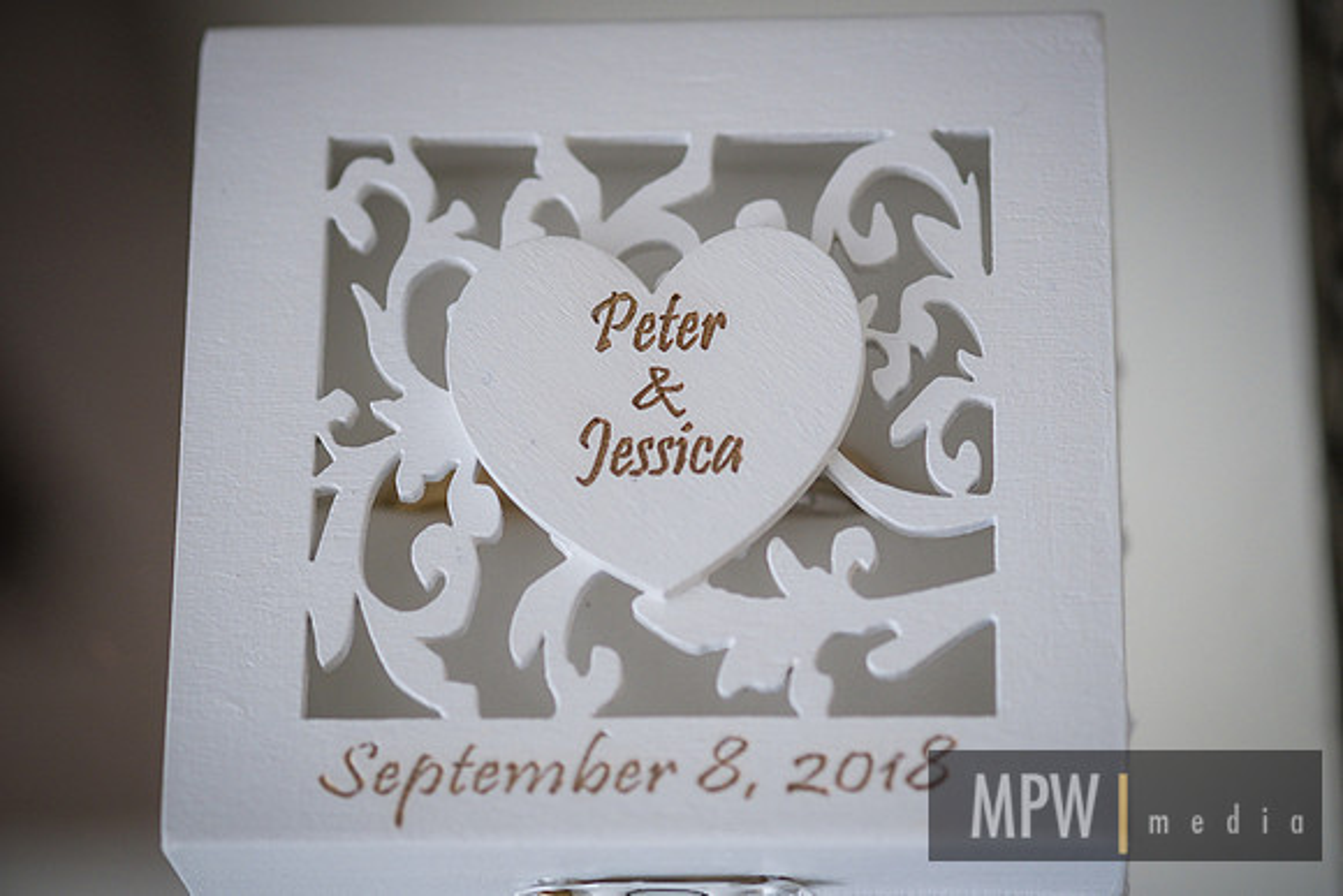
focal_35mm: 90
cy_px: 448
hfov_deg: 22.6
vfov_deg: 15.2
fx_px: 3358
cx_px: 672
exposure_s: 1/125
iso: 640
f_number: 2.4
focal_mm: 60
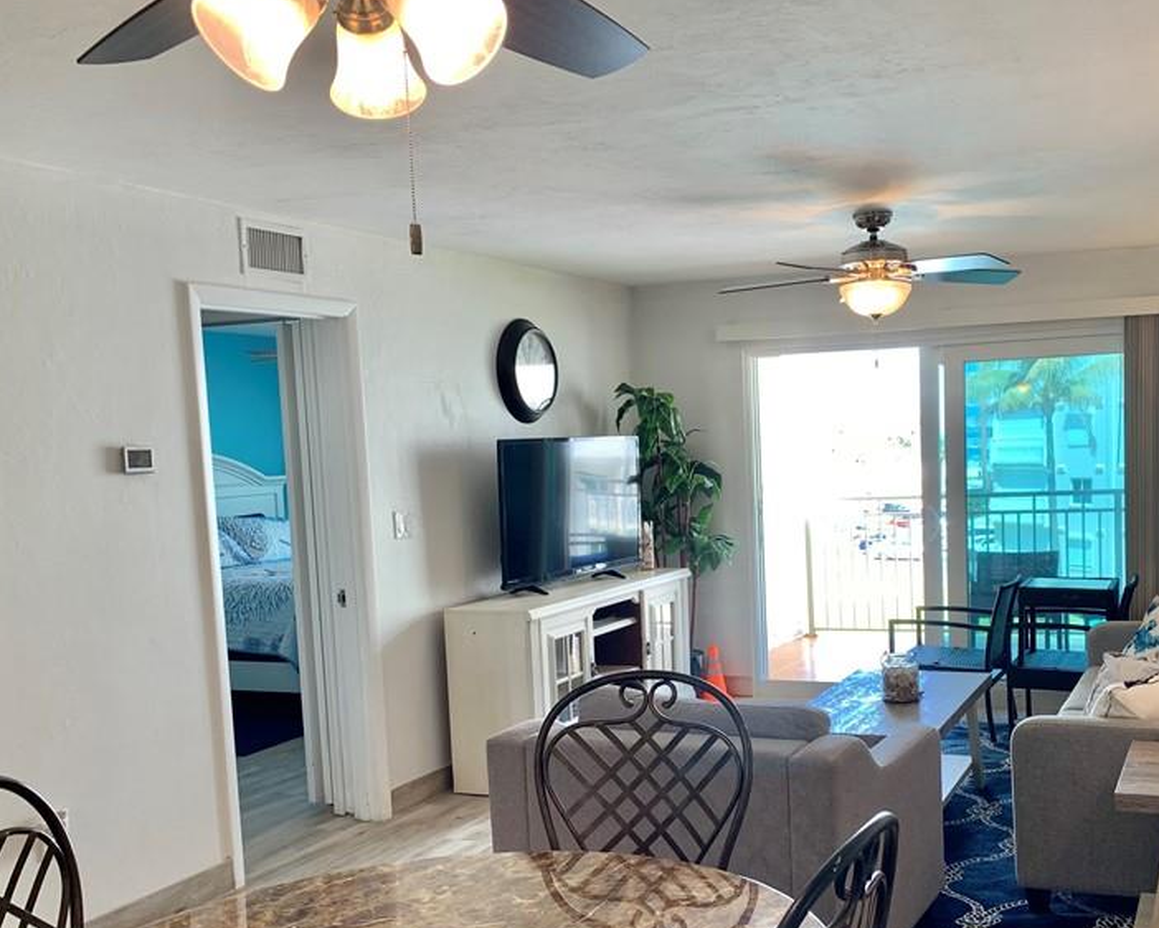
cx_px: 779
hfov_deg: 48.2
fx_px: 1270
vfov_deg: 39.9
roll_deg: +1.6
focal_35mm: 37
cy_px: 581
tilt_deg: -4.8
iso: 64
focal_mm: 4.25
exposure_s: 1/120
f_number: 1.8
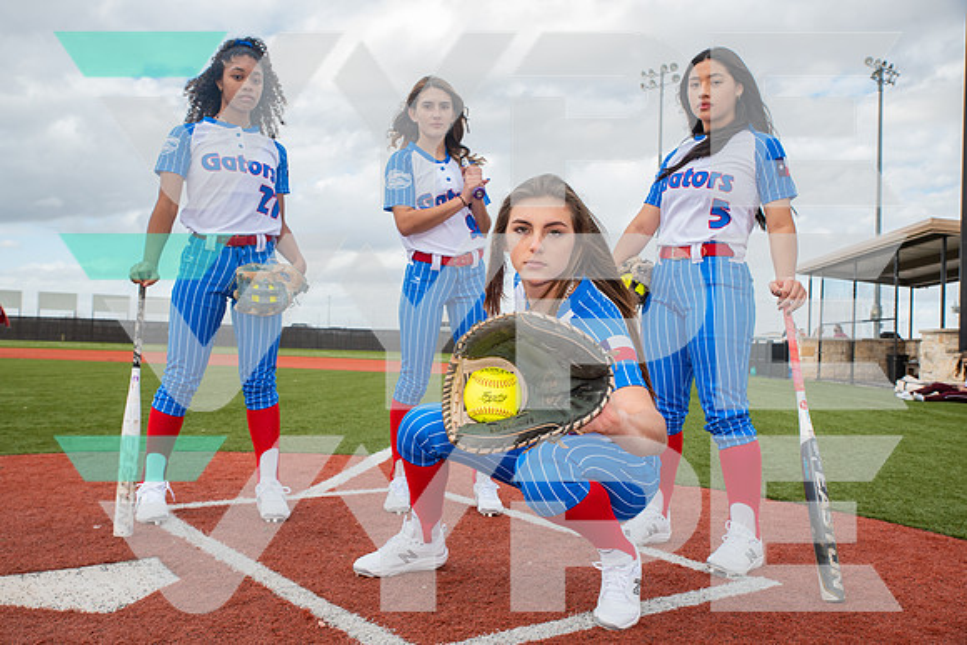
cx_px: 484
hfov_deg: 55.8
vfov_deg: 38.9
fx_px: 914
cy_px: 322
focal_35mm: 34
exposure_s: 1/400
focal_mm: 34
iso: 400
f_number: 7.1
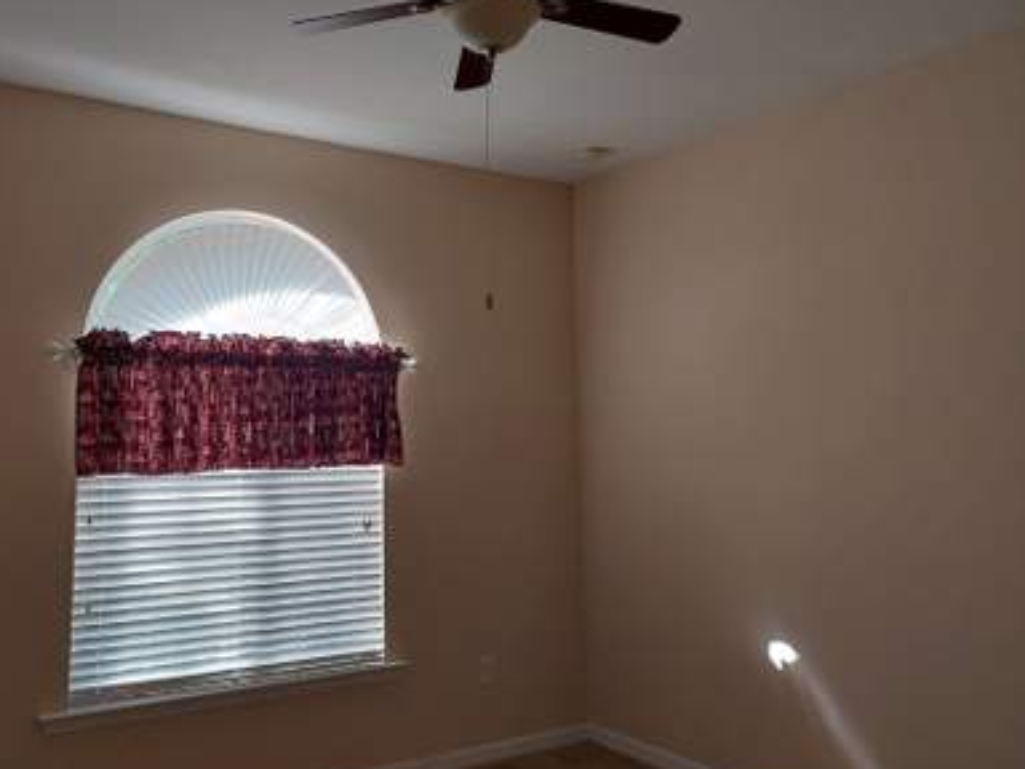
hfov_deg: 59.5
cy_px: 342
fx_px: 888
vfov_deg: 46.7
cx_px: 416
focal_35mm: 30
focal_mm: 5.23
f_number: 1.8
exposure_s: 1/120
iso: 50
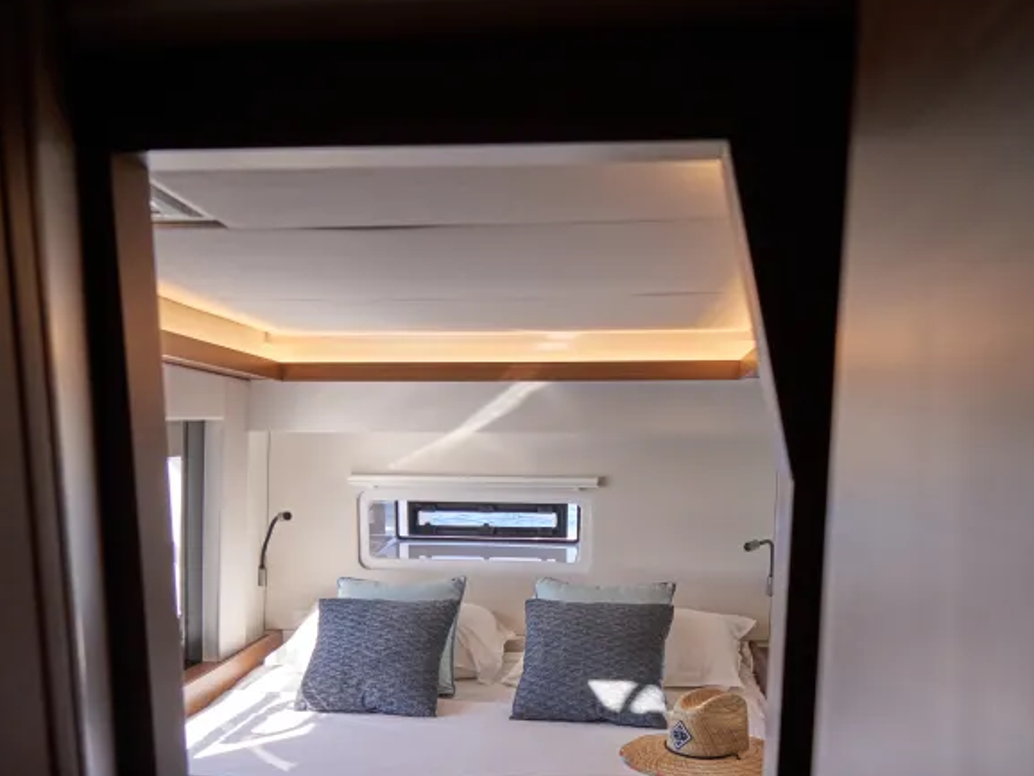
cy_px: 638
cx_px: 502
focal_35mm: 36
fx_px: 1076
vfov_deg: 38.0
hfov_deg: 51.3
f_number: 4
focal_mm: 24
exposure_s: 1/1000
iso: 1250
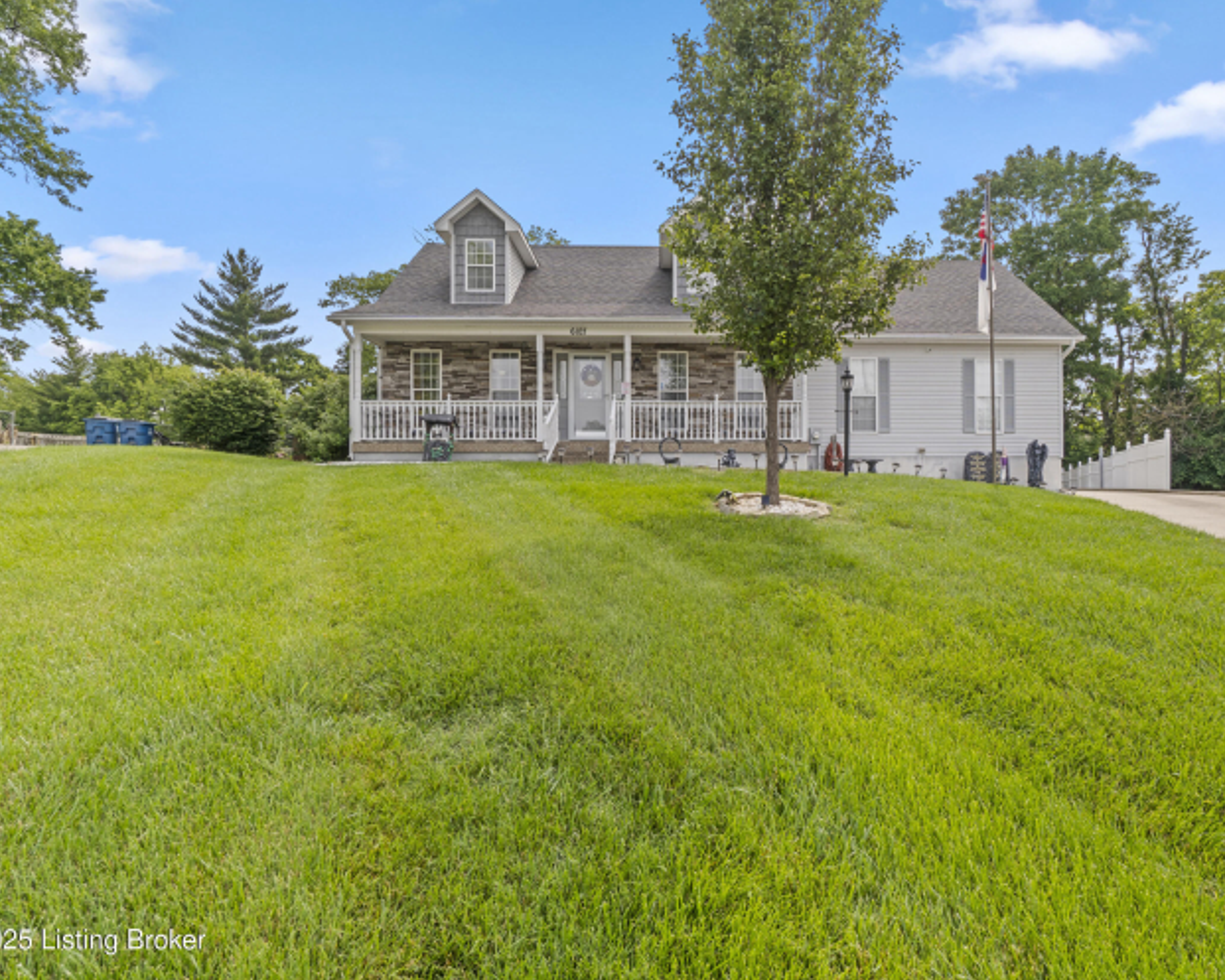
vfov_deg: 77.0
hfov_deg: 89.2
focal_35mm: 17
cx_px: 688
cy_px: 491
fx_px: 616
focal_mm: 10
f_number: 10
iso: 400
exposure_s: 1/60
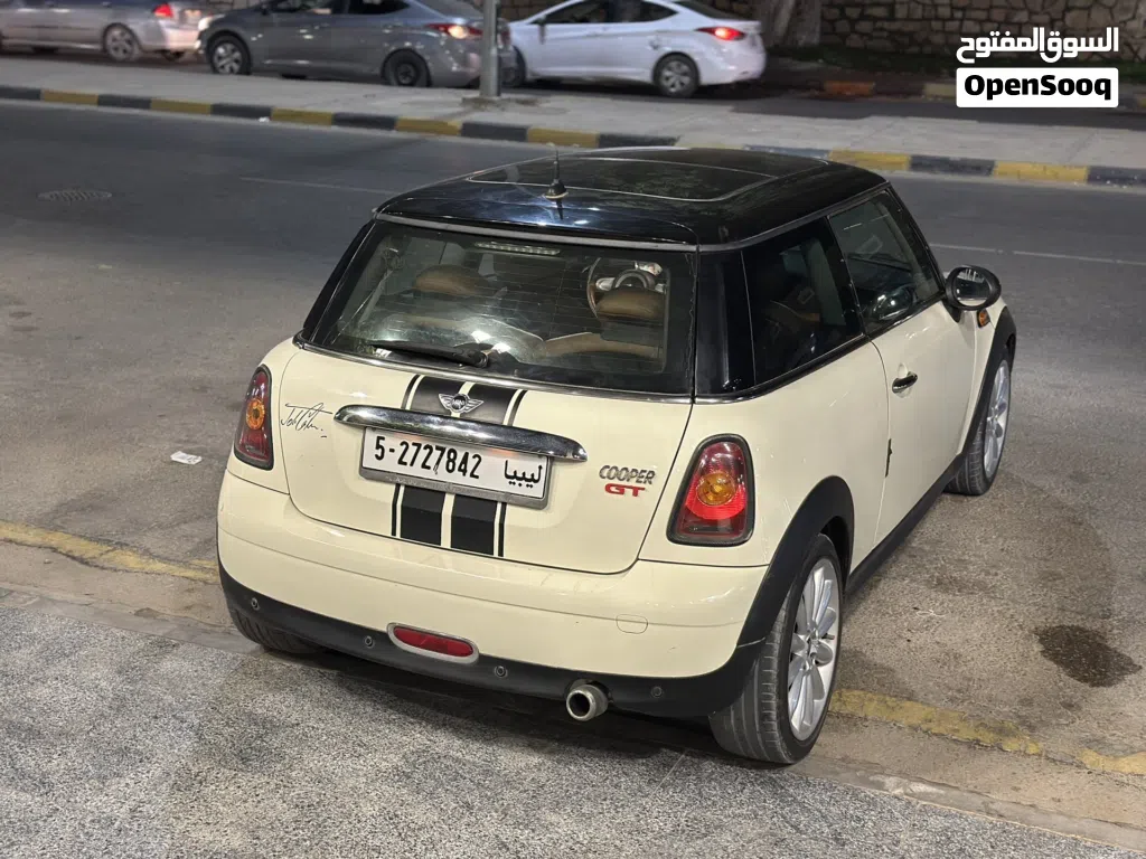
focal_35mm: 48
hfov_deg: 39.7
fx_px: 1589
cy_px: 430
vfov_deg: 30.3
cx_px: 573
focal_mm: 6.86
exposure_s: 1/49
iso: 320
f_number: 1.78
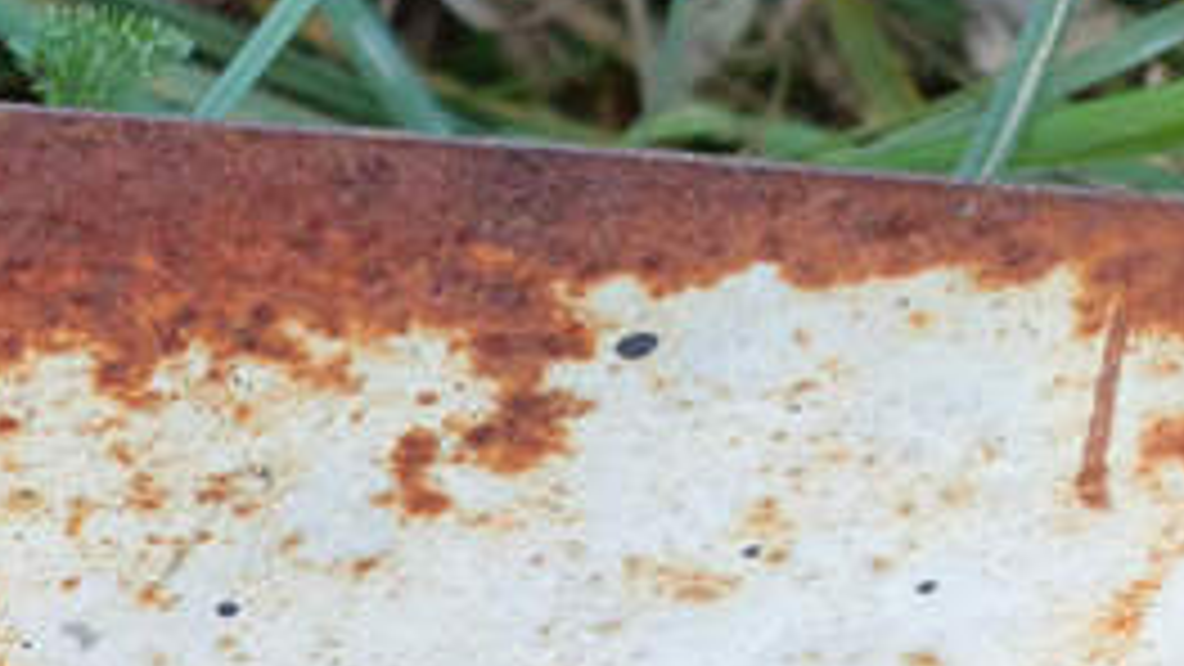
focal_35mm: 83
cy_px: 850
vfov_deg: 14.0
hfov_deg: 22.0
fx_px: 2606
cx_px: -495
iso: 287
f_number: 1.69
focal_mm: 4.76
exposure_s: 1/100
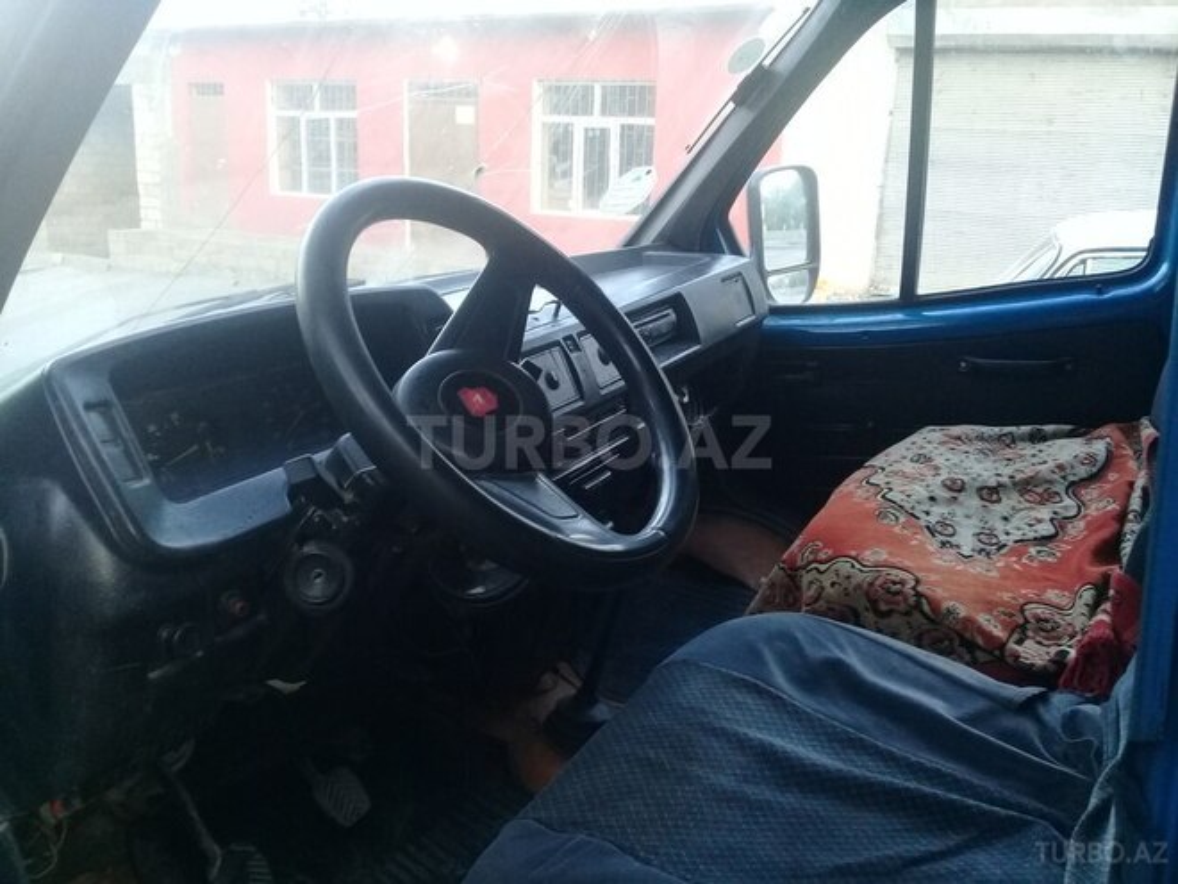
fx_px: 1055
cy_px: 442
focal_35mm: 31
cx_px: 589
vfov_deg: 45.4
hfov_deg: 58.4
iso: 125
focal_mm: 3.3
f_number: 2.2
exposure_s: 1/33
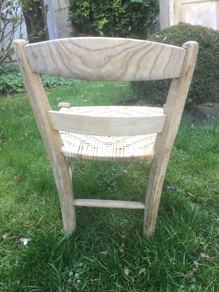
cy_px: 146
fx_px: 261
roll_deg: +5.1
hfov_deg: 45.4
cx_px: 110
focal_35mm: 31
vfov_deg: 58.4
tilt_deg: -19.3
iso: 40
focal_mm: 3.3
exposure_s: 1/33
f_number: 2.4
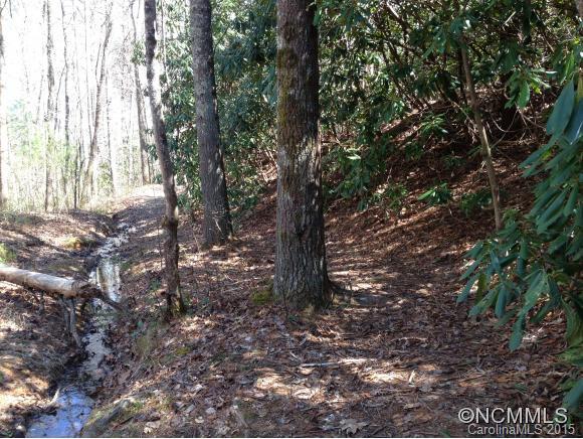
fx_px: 590
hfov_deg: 52.6
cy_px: 220
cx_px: 292
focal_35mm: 35
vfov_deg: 40.8
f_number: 2.4
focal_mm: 4.28
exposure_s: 1/120
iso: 80
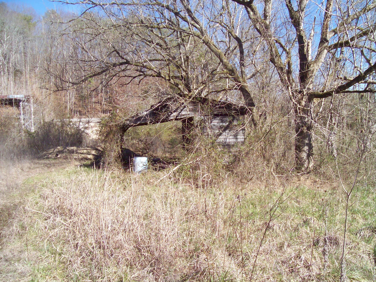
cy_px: 141
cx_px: 188
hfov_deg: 51.4
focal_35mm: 36
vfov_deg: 39.6
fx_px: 391
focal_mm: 6
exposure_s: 1/260
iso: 80
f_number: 4.8
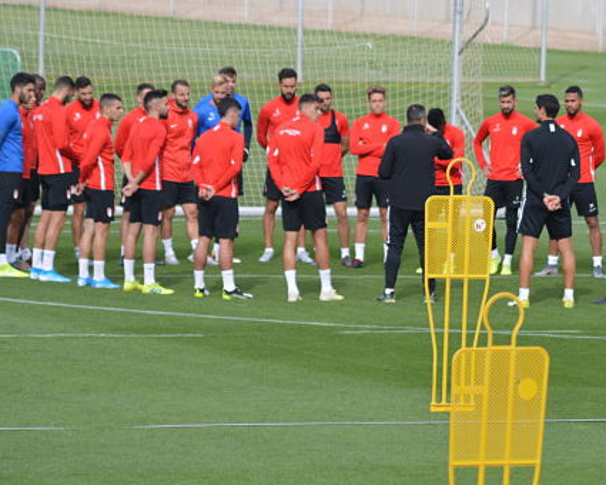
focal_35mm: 366
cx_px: 379
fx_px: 6564
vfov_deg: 4.2
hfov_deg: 5.3
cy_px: 204
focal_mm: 170
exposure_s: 1/1600
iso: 400
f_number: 5
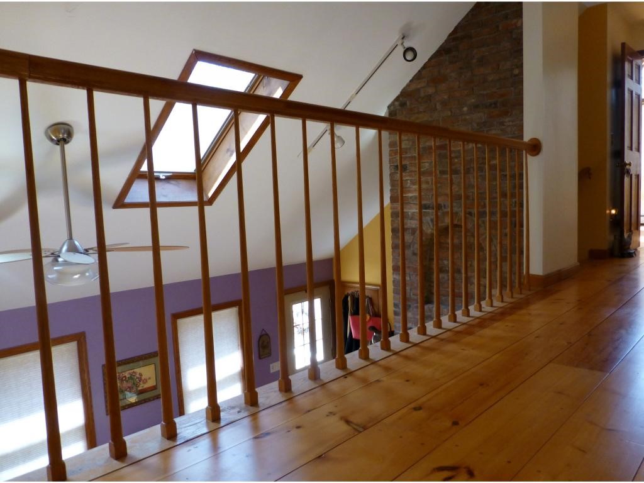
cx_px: 322
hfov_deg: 71.6
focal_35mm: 24
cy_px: 242
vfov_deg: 56.8
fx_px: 446
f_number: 3.3
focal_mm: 4.3
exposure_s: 1/60
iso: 250
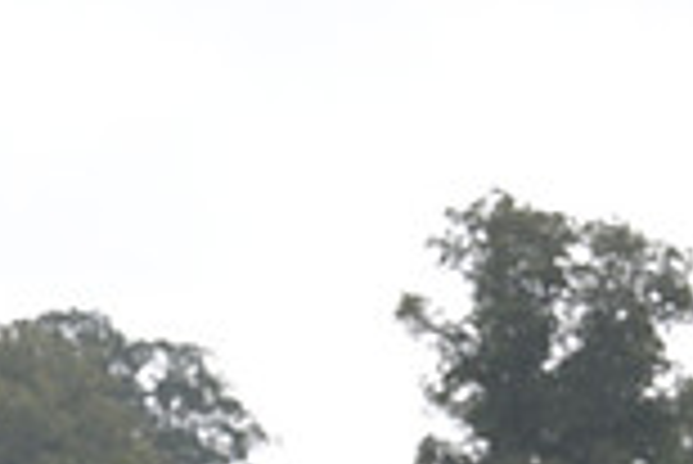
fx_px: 8728
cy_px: 723
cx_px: -518
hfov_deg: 4.5
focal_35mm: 453
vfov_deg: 3.0
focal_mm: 120
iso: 2000
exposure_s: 1/1250
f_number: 4.5
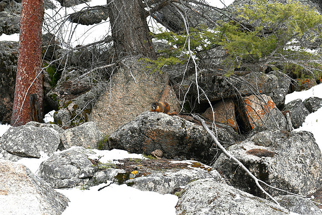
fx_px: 939
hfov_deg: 19.5
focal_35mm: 105
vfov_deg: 13.0
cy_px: 108
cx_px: 161
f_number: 6.3
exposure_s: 1/250
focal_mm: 70
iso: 200
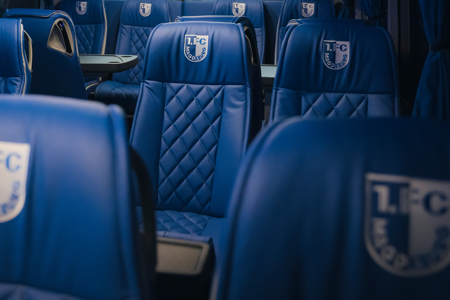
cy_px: 69
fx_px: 600
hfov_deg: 40.2
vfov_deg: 27.6
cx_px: 124
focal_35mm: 48
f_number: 2.8
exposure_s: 1/125
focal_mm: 28
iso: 3200
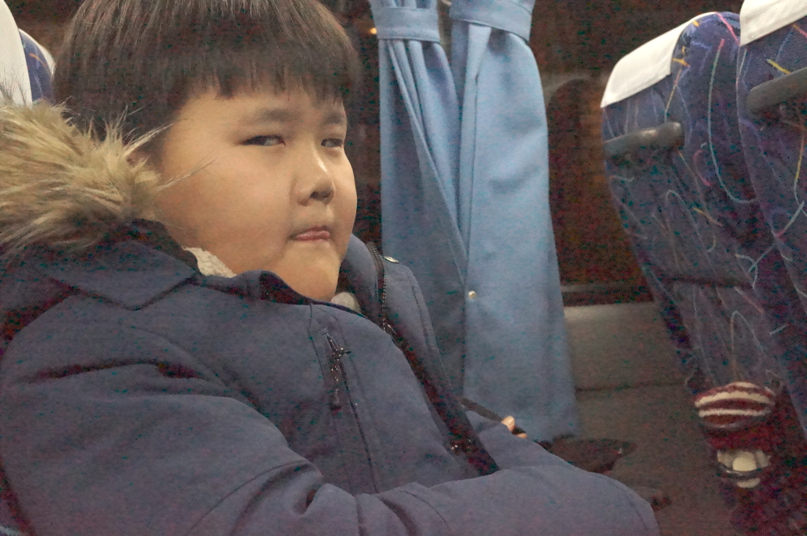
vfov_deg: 29.8
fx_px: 1008
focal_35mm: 45
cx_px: 404
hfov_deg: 43.6
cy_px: 268
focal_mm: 30
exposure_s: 1/160
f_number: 8
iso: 16000
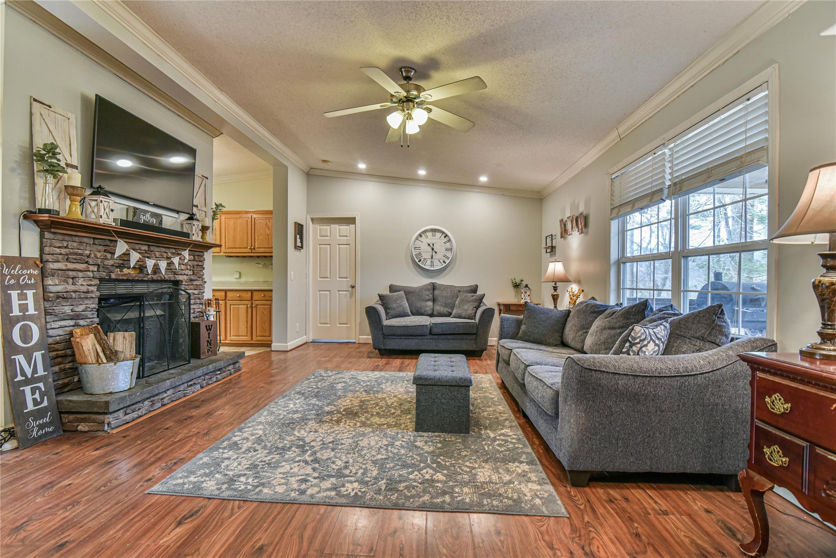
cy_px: 279
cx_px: 418
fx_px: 372
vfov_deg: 73.8
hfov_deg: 96.7
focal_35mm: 16
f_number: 4.5
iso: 1600
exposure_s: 1/80
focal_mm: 16
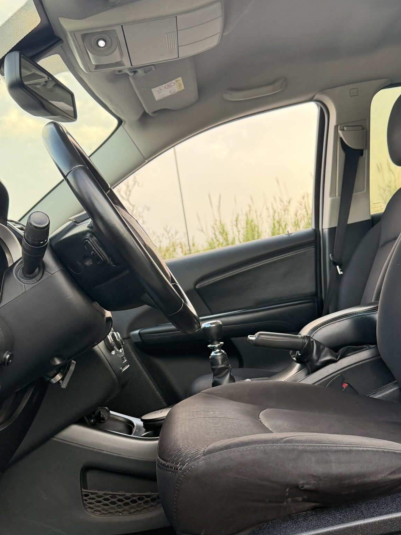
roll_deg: +8.8
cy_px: 316
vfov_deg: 46.6
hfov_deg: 35.8
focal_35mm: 40
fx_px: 618
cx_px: 249
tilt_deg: -1.1
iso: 200
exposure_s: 1/225
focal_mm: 6.76
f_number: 1.78
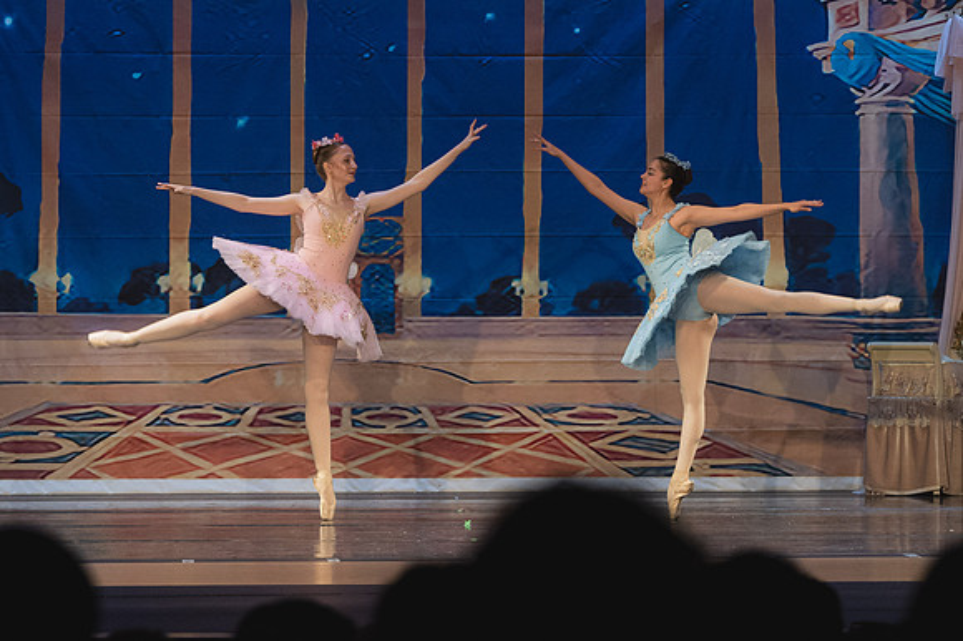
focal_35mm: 222
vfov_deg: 6.2
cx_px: 437
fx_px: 5934
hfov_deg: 9.3
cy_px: 409
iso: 2000
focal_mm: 102
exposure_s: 1/320
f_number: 4
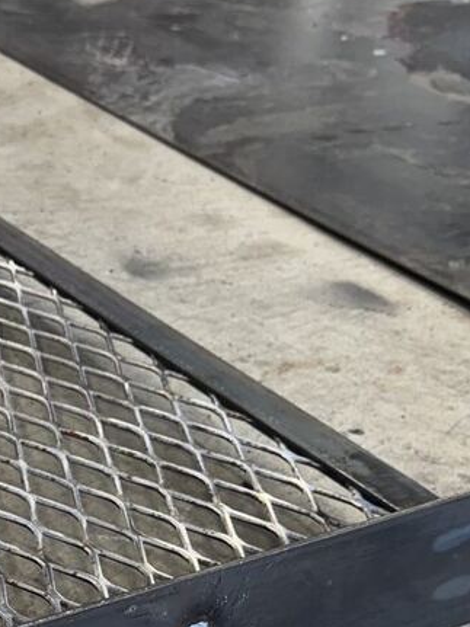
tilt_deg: -36.4
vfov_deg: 24.2
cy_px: 579
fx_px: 1413
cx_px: -138
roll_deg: +1.0
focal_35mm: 78
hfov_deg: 17.7
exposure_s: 1/201
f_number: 1.78
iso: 64
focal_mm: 6.76
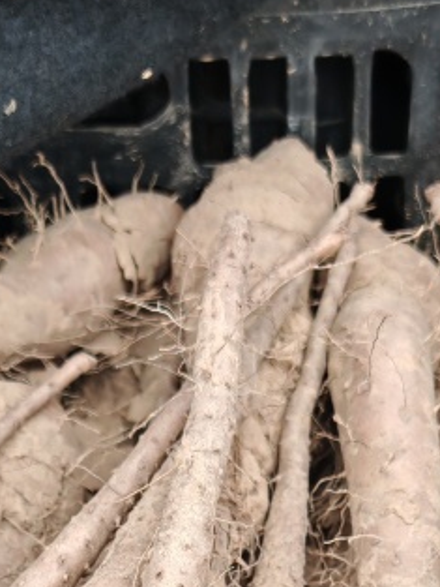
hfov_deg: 16.0
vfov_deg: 19.7
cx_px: 159
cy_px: 755
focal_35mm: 92
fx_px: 1558
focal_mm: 6.67
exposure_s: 1/100
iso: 100
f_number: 1.9
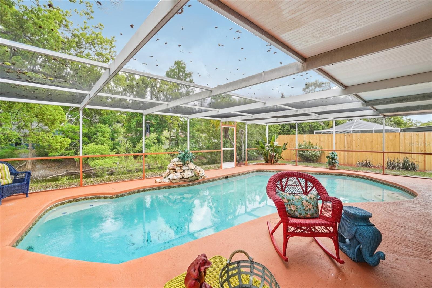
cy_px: 144
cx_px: 216
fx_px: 180
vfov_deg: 77.3
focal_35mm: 15
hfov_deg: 100.4
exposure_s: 1/45
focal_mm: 10
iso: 100
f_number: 8
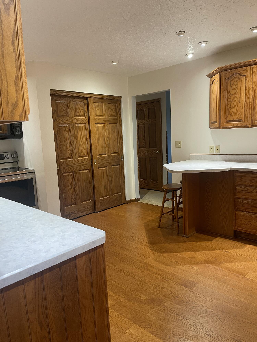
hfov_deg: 54.9
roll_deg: +2.7
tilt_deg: -7.2
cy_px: 171
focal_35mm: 25
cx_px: 128
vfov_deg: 69.4
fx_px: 247
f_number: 1.6
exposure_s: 1/60
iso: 160
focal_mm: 5.1
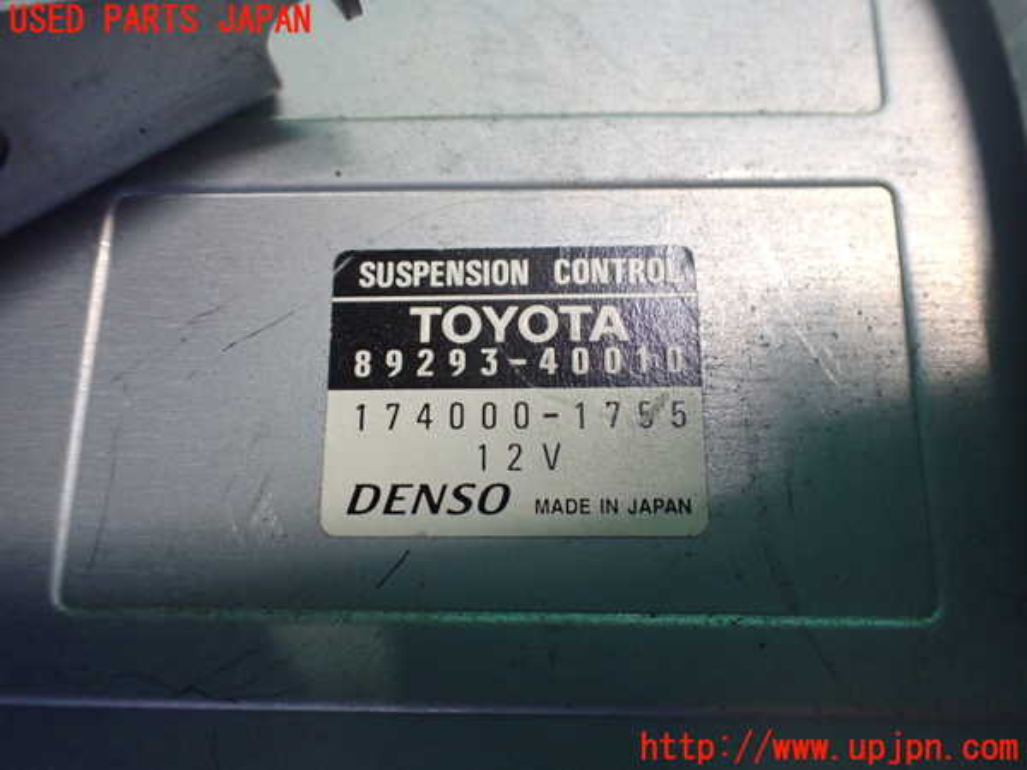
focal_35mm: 30
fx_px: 890
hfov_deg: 60.0
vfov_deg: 46.8
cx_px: 514
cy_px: 385
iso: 800
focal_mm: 5.4
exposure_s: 1/100
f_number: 2.3
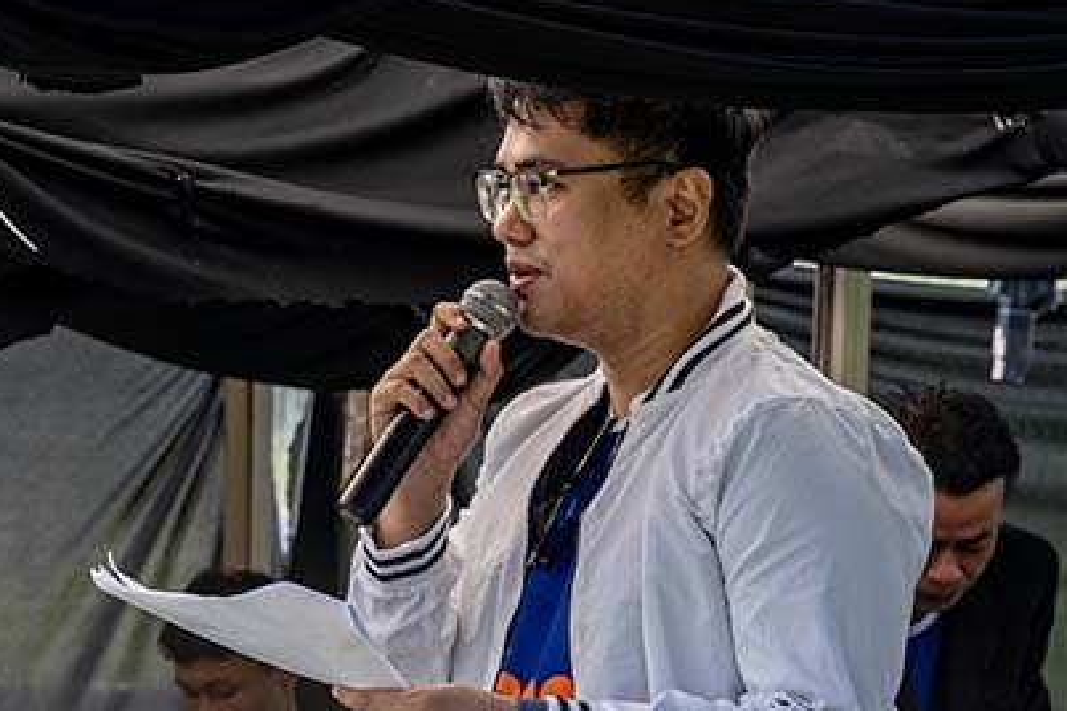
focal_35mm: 167
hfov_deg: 12.3
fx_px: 4949
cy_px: 519
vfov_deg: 8.2
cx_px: 496
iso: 280
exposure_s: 1/200
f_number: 8
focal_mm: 70
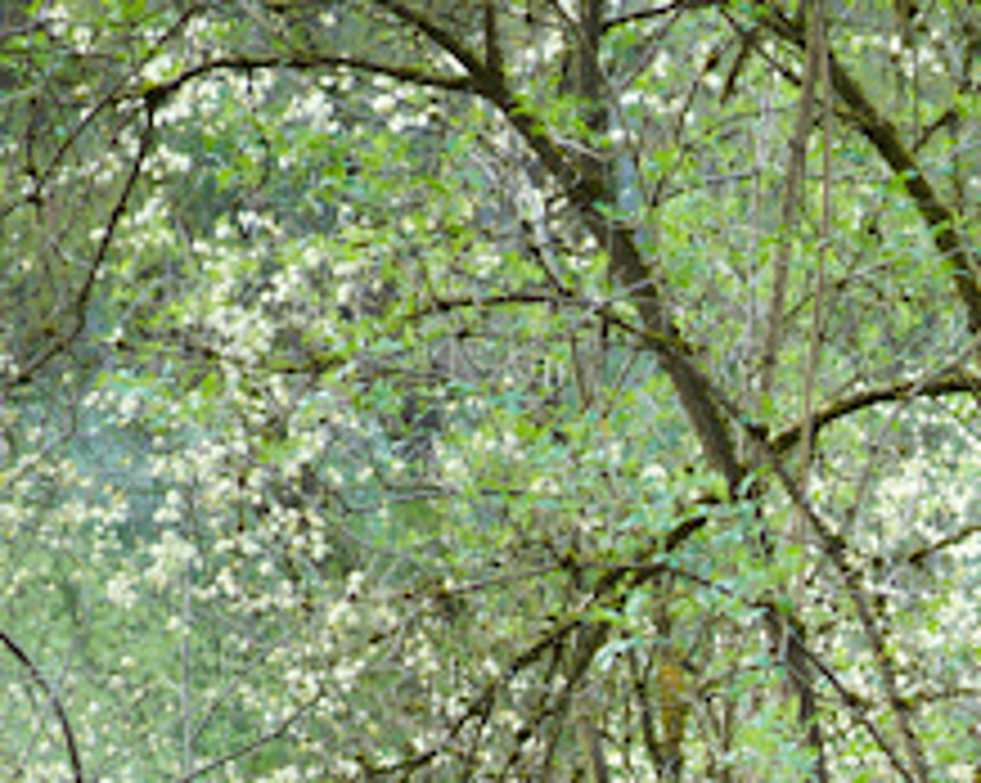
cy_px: 1330
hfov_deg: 12.1
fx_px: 4380
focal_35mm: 151
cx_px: 1575
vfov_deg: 9.8
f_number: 2.8
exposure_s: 1/30
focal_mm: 35
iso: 100
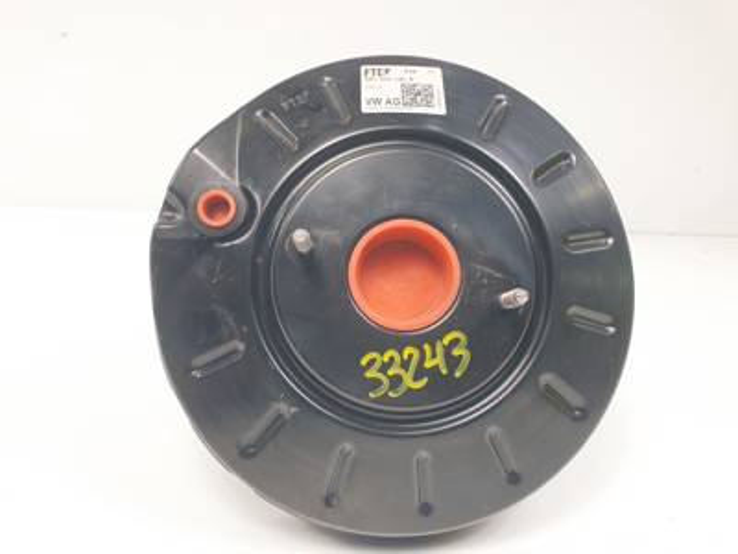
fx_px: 554
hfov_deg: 67.3
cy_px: 277
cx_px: 369
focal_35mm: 26
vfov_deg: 53.1
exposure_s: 1/155
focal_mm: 4.3
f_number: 2.4
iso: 50
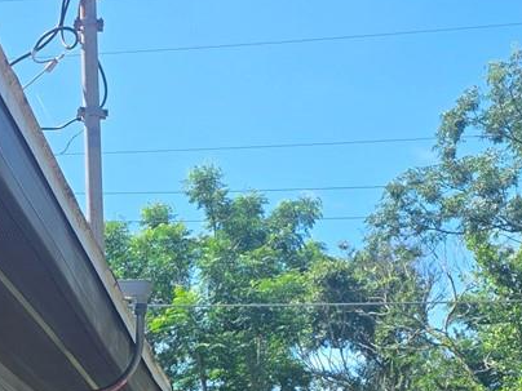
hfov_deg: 21.2
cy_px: 715
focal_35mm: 91
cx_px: 85
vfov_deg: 14.3
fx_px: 1372
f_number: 1.7
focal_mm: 6.3
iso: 80
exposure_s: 1/2094
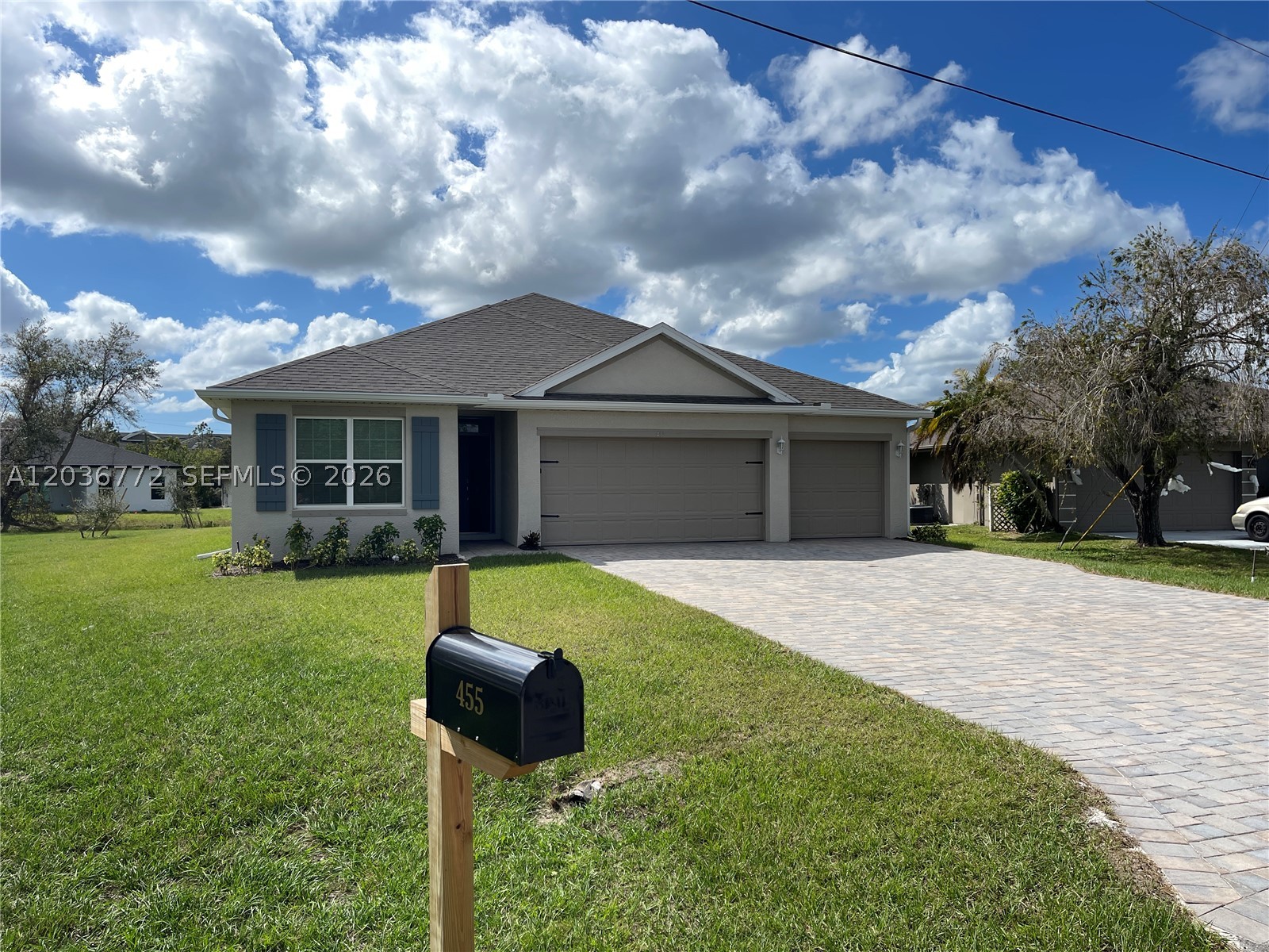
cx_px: 634
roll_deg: +0.3
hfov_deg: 69.4
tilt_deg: +0.6
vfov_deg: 54.9
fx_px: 916
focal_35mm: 25
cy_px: 476
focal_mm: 5.1
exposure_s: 1/6579
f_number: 1.6
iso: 32
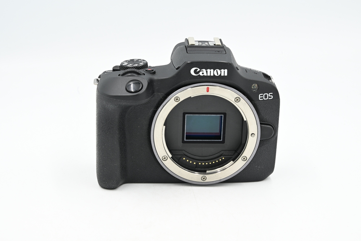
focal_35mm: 75
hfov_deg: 27.0
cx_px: 180
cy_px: 120
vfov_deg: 18.2
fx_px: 752
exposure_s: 1/15
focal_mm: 75
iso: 160
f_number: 14
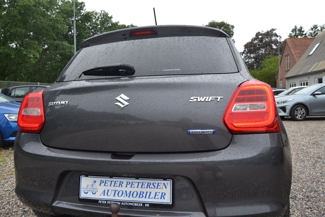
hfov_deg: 67.4
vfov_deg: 47.9
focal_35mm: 27
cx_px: 162
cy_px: 108
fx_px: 244
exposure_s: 1/125
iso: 220
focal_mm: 18
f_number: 5.6
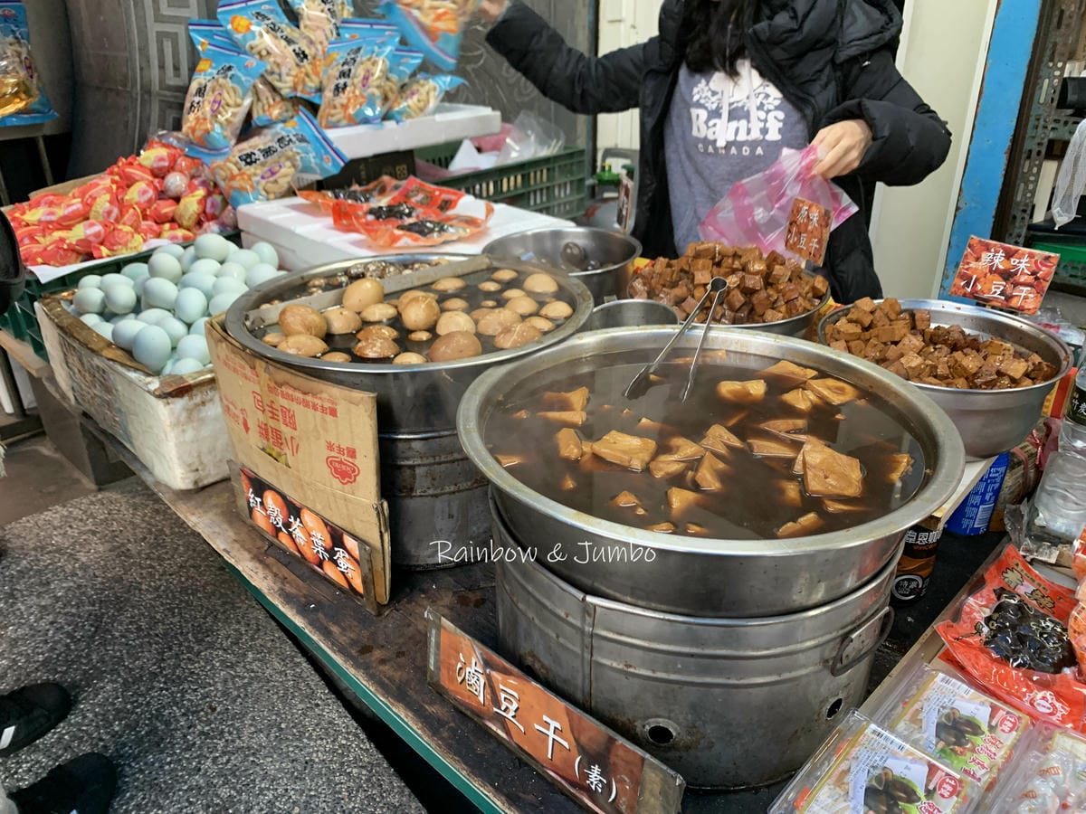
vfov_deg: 53.1
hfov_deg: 67.3
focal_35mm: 26
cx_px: 543
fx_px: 816
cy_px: 407
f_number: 1.8
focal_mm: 4.25
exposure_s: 1/60
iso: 160
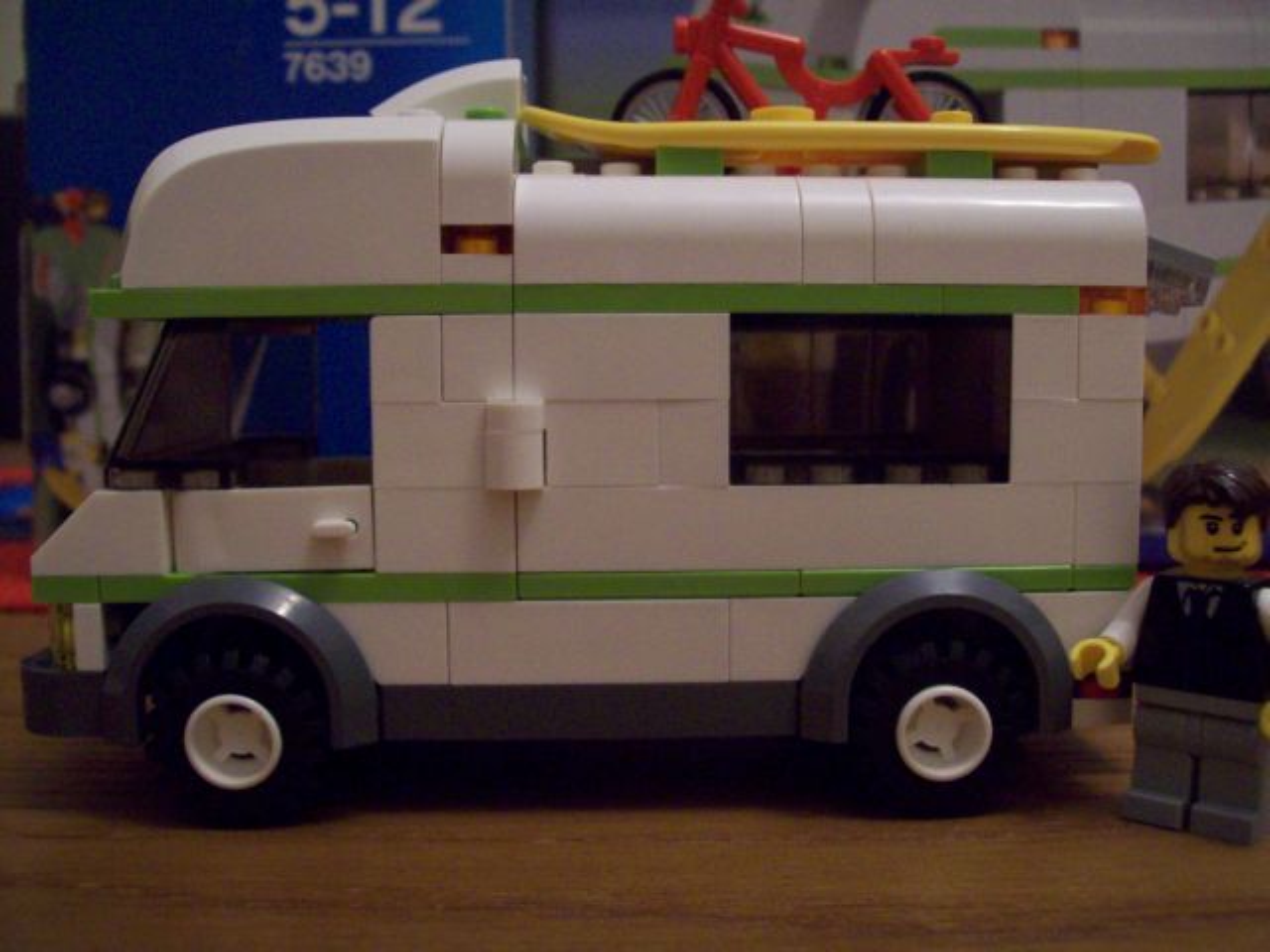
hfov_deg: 51.4
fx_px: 1321
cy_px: 476
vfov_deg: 39.7
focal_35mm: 36
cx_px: 635
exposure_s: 1/8
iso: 200
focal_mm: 6
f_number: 2.7
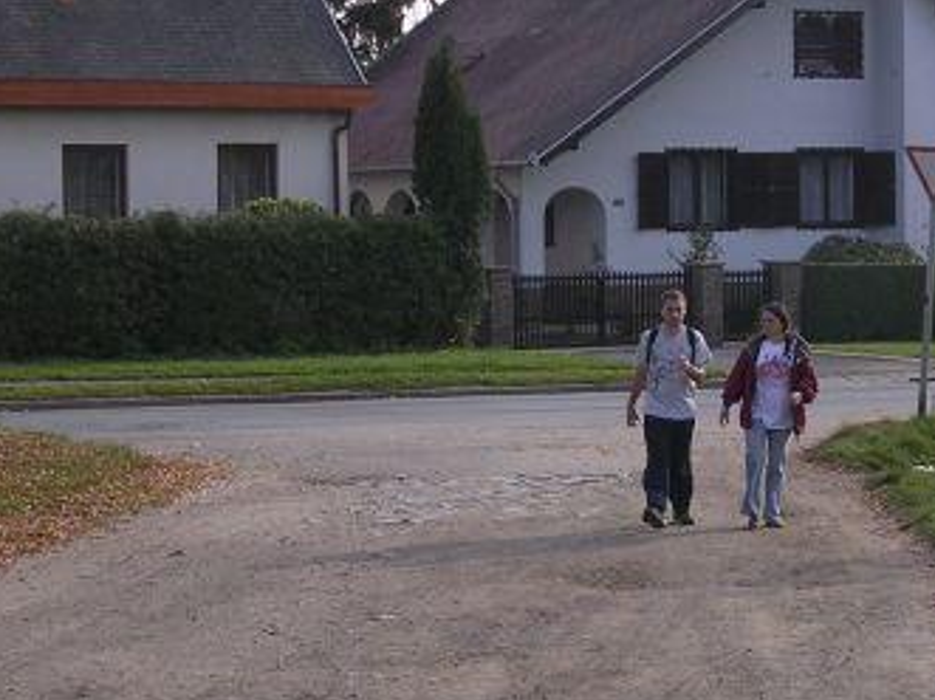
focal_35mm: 116
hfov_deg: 17.0
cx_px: 571
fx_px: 3132
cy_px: 310
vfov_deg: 12.8
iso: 100
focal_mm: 9.1
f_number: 3.4
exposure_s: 1/328
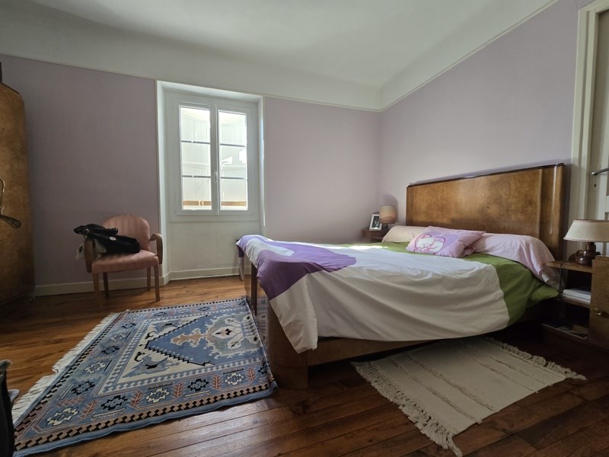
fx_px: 229
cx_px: 304
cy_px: 228
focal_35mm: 13
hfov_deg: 106.2
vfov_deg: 89.9
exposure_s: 1/50
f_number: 2.2
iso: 125
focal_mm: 2.2
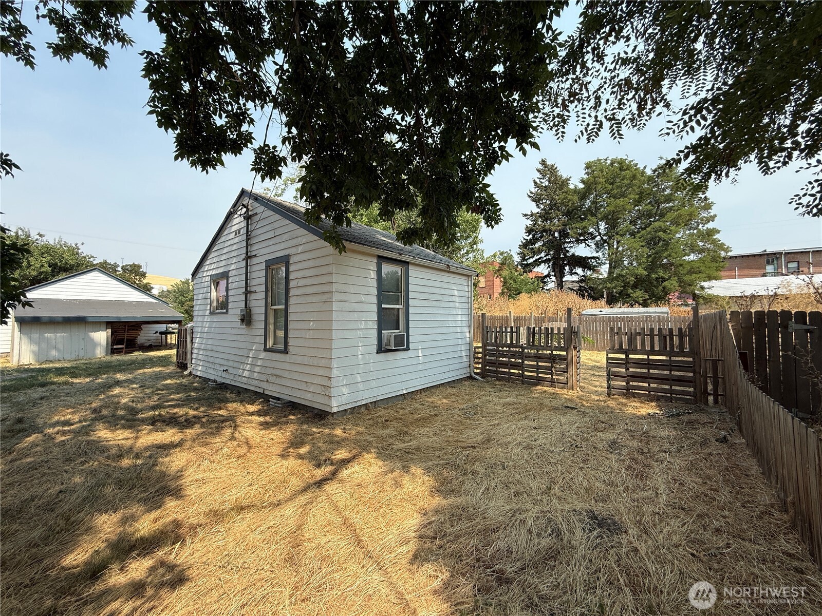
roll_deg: -0.5
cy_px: 308
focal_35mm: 14
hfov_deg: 102.1
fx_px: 332
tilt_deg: +2.2
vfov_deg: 85.7
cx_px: 411
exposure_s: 1/1145
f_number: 2.2
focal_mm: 2.22
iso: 50
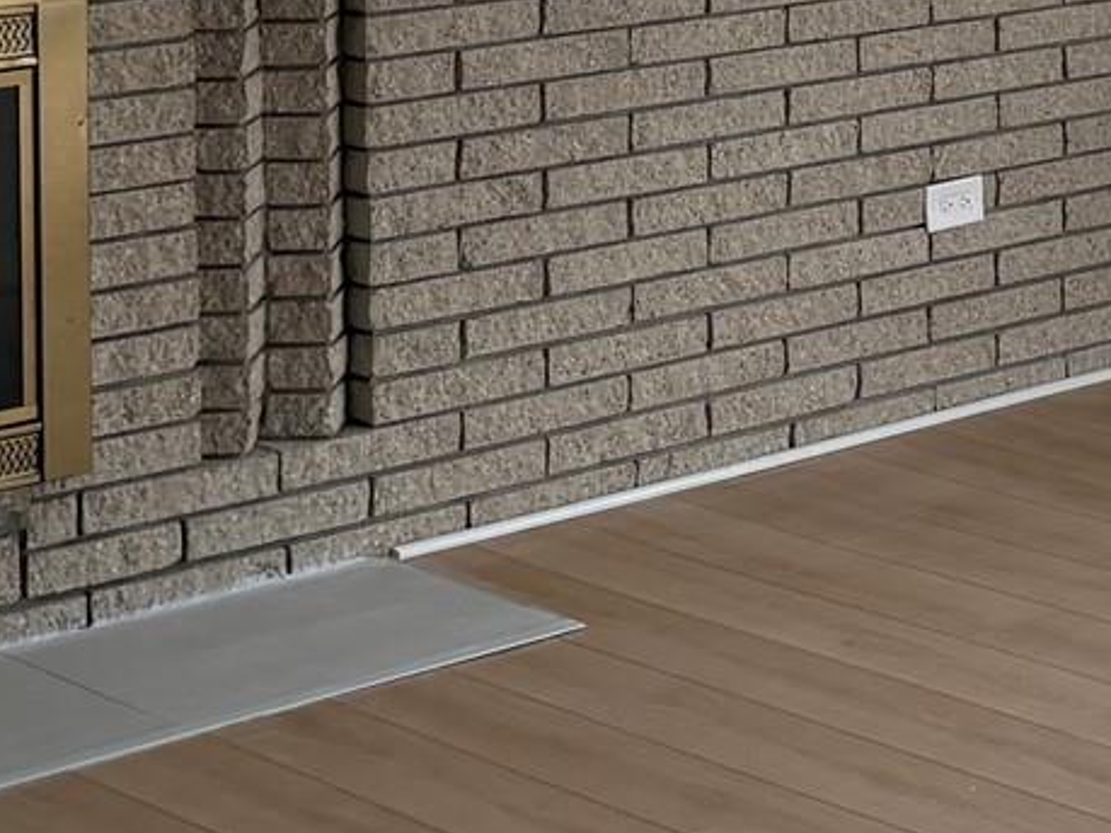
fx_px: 3722
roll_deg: -0.9
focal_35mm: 116
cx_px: 1537
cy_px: -165
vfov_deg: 12.5
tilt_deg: -4.6
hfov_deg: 15.9
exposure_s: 1/234
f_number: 1.6
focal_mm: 5.96
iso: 64
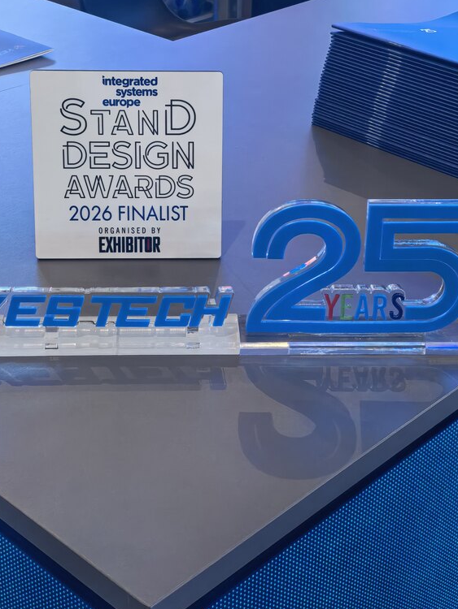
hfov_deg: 22.9
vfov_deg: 30.2
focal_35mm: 64
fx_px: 1128
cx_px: 189
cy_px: 272
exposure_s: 1/60
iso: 200
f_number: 4
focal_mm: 6.98
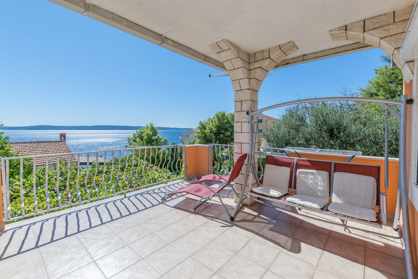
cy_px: 140
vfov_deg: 77.3
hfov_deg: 100.4
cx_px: 209
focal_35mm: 15
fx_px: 174
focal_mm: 10
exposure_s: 1/640
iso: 100
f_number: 8
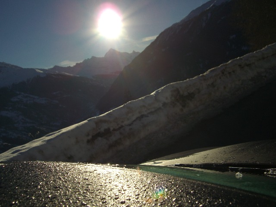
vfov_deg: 37.7
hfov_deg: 49.0
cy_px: 104
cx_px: 138
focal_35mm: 38
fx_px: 303
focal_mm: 7.9
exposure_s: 1/2000
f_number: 5.6
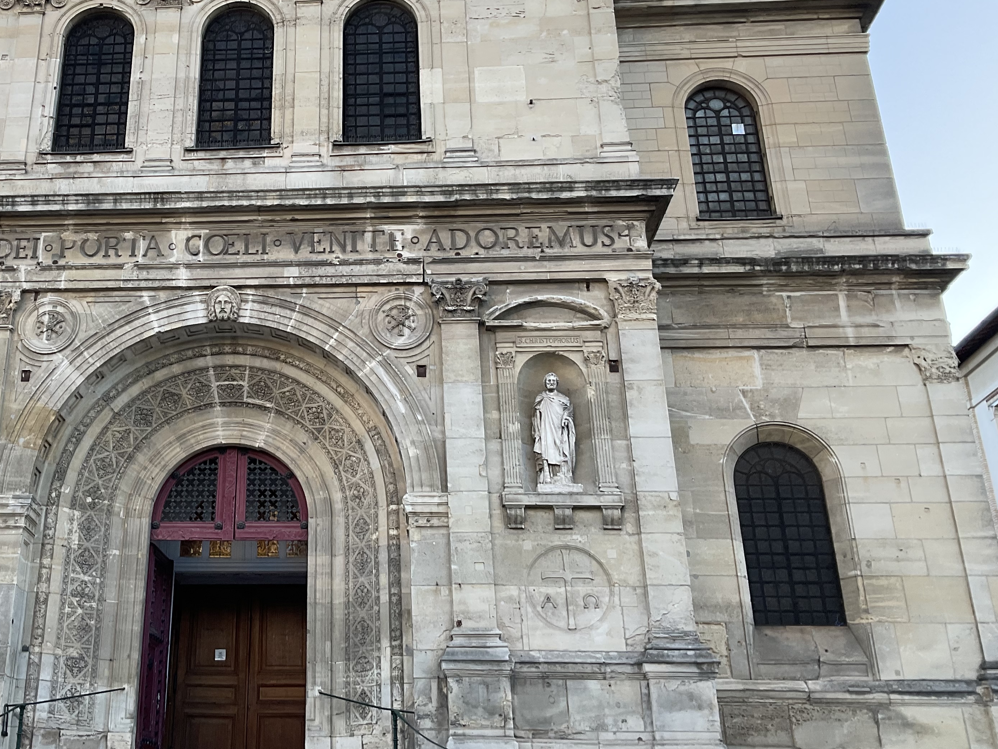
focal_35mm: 42
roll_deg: -1.7
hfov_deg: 43.8
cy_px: 280
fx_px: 1211
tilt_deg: +26.5
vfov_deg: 34.2
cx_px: 287
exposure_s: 1/122
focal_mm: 3
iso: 20
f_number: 1.8
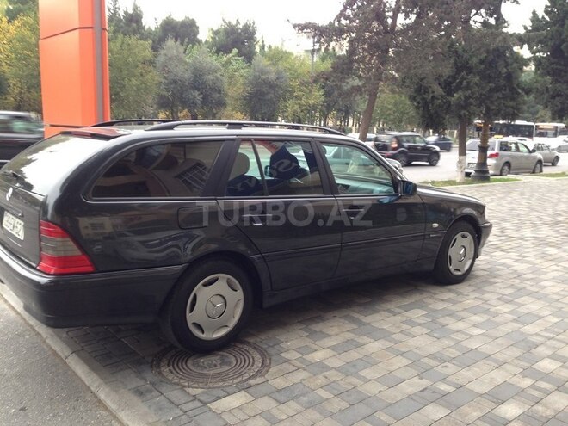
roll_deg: -1.9
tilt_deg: -9.1
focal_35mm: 33
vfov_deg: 42.9
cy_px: 213
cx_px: 284
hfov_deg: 55.4
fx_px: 541
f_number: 2.4
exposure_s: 1/30
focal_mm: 4.12
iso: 50
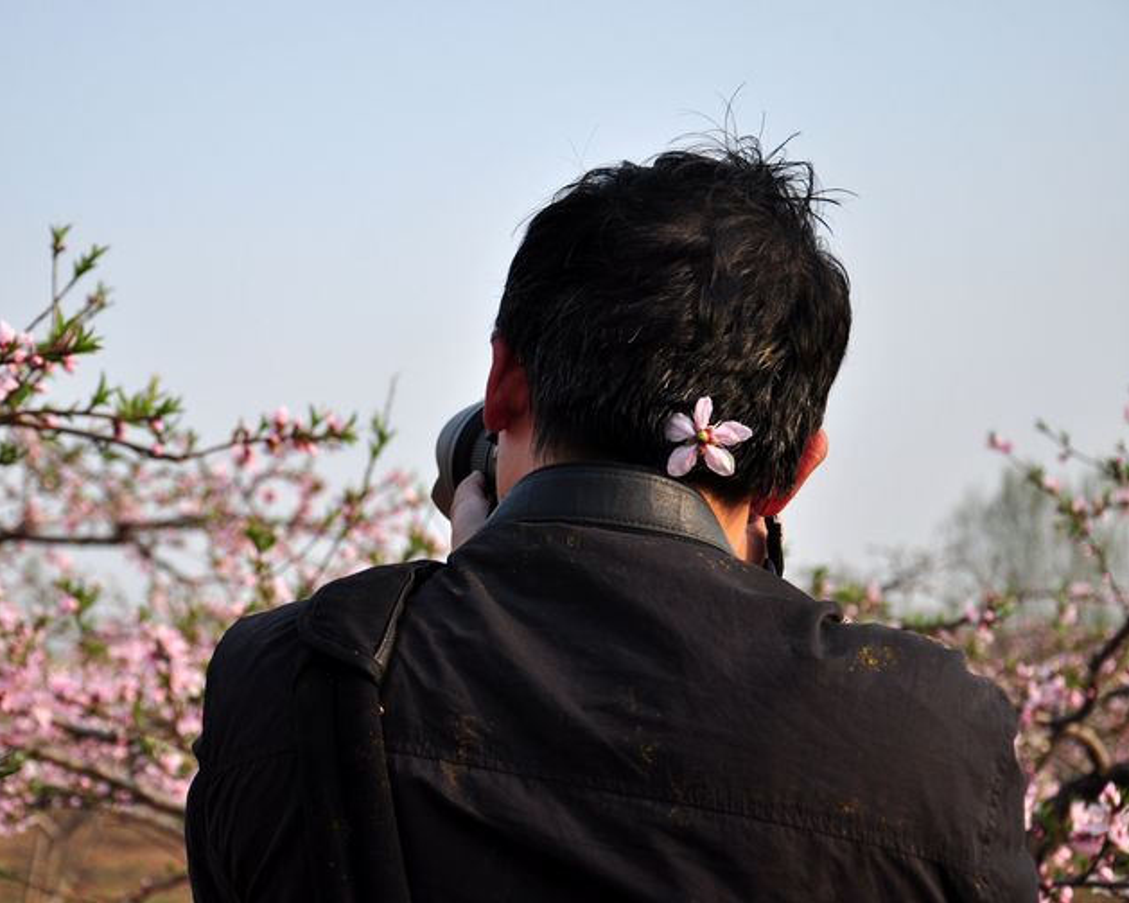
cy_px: 452
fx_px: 2840
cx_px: 477
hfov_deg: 22.5
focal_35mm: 85
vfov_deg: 18.1
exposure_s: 1/500
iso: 200
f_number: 5
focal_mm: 50
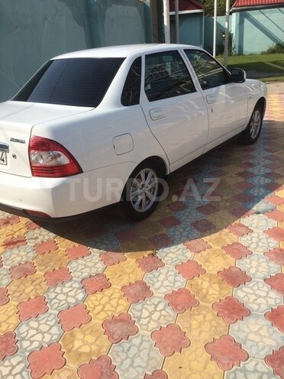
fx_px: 317
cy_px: 190
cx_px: 142
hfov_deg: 48.2
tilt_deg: -26.6
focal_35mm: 29
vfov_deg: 61.7
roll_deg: +4.5
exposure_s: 1/2740
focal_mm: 4.15
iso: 32
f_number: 2.2
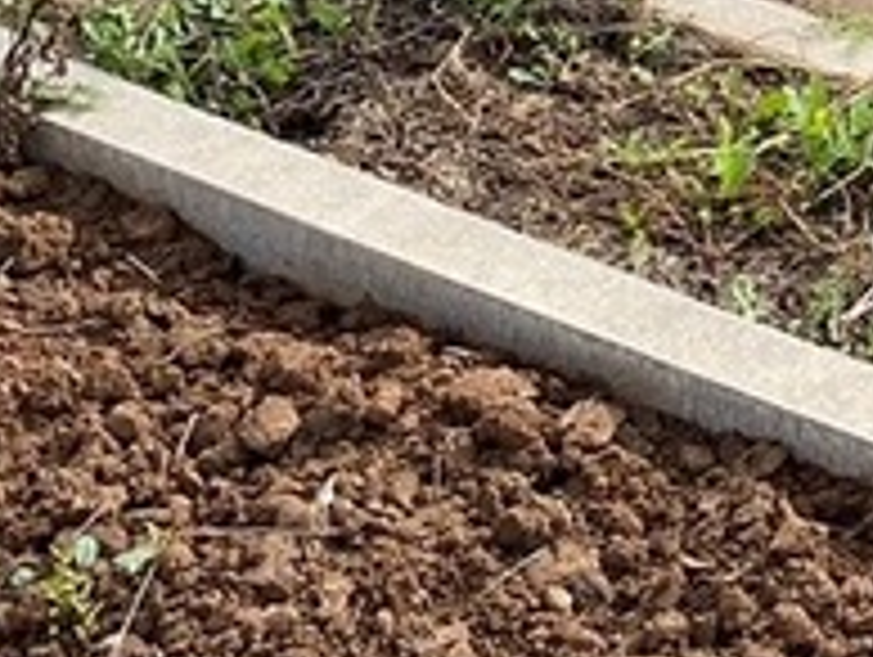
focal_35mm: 137
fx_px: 3459
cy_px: -796
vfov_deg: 9.8
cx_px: 1719
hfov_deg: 12.7
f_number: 1.8
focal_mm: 4.25
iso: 32
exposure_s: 1/1504
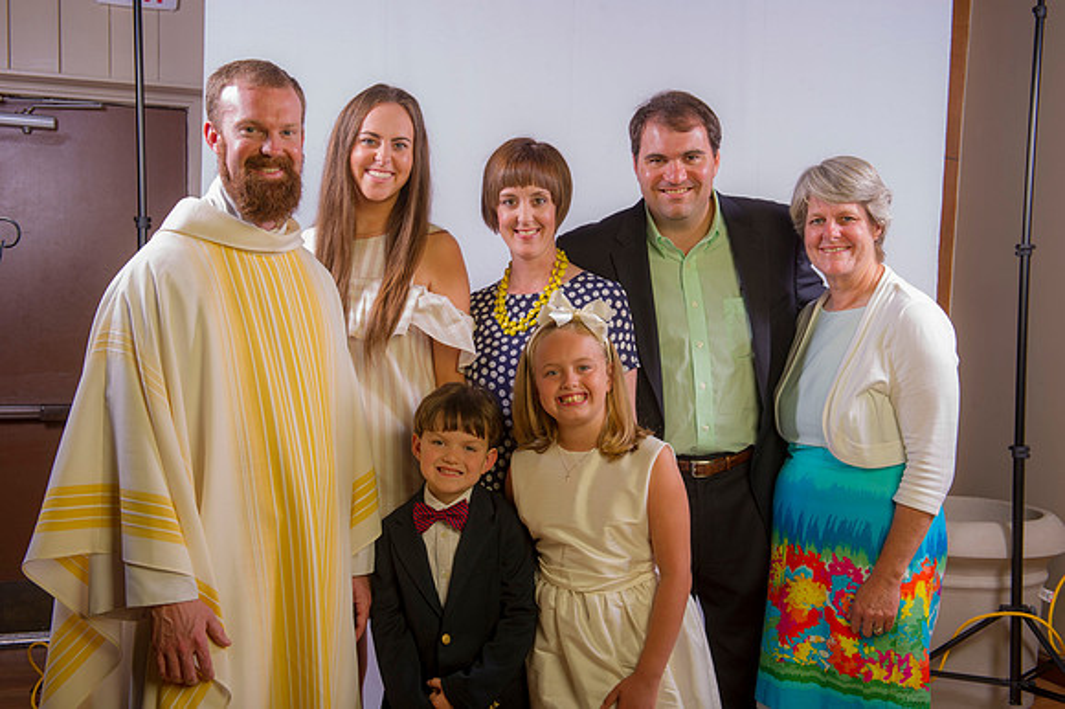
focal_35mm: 45
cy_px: 354
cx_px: 532
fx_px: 1330
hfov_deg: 43.6
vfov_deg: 29.8
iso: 100
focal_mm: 45
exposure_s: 1/200
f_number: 8
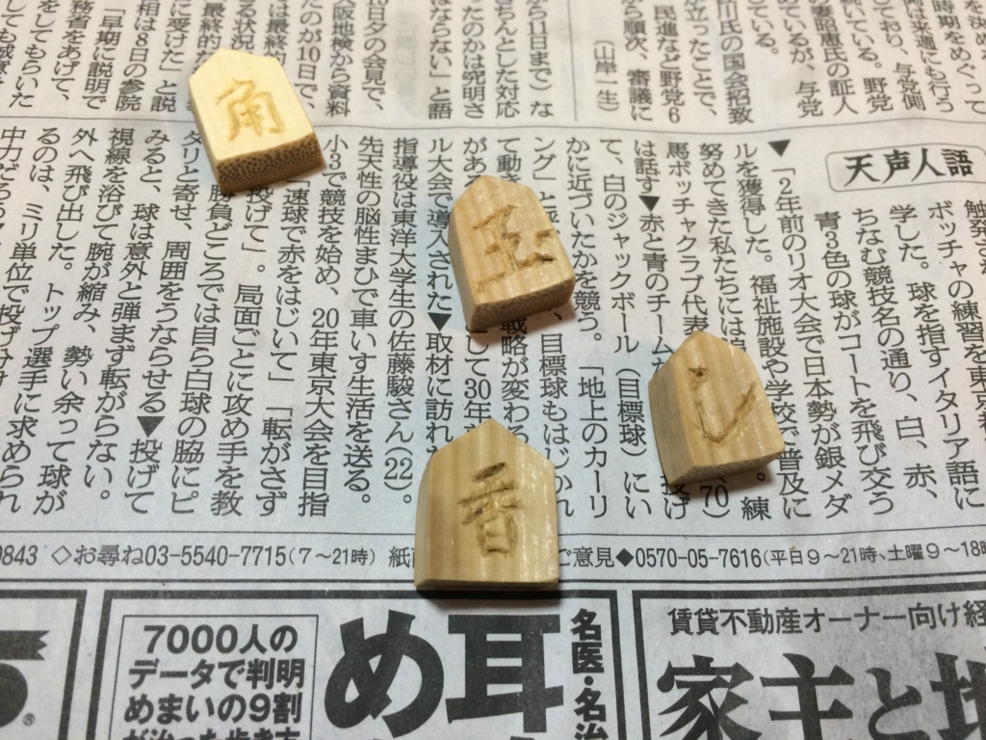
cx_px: 493
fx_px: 826
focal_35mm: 29
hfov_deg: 61.7
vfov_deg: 48.2
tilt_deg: -70.3
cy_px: 370
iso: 125
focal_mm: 4.15
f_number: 2.2
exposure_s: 1/33
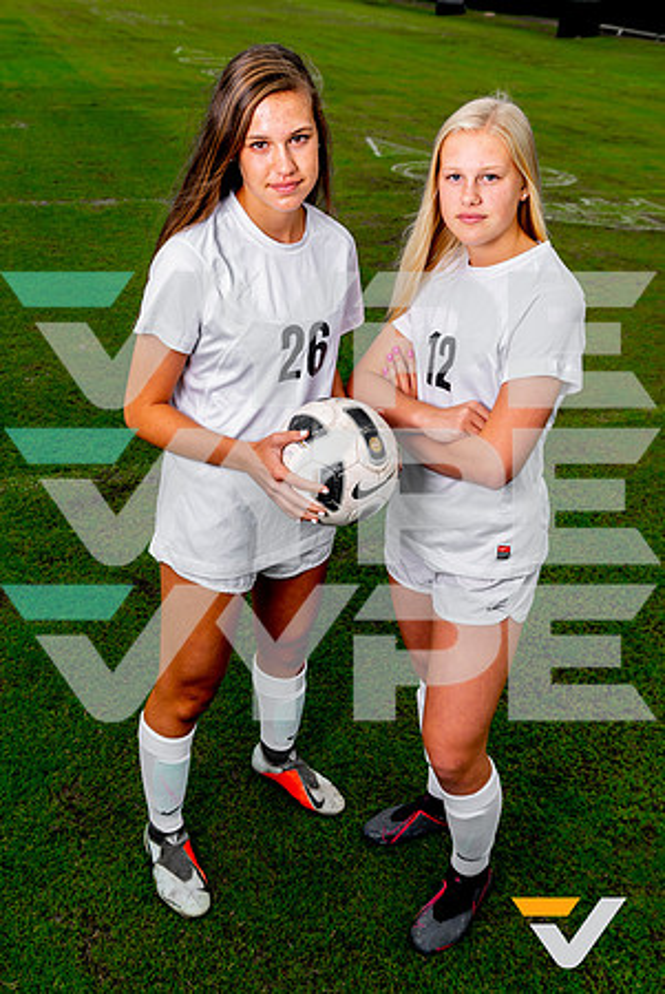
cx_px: 332
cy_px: 497
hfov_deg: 37.0
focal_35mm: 36
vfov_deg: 53.1
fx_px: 995
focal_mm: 36
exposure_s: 1/125
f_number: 5.6
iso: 160
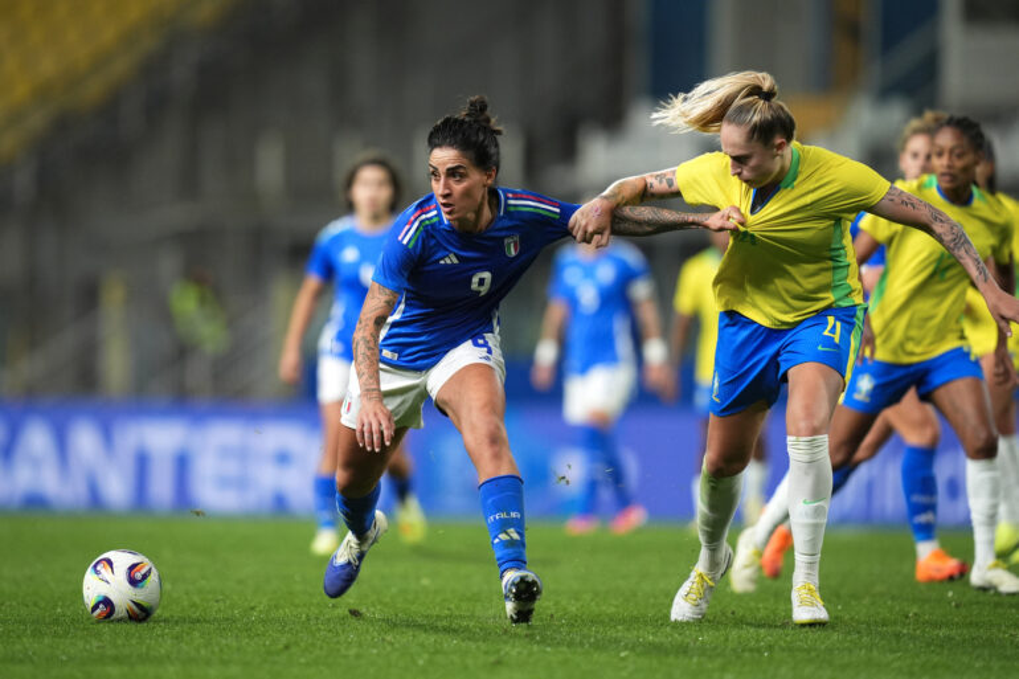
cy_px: 340
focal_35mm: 400
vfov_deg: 3.4
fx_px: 11319
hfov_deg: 5.2
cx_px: 510
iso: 2500
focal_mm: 400
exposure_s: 1/1600
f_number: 3.2
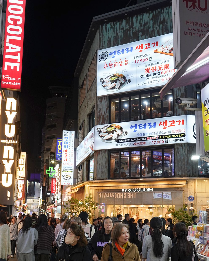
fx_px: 278
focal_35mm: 36
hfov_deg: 41.1
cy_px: 174
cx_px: 103
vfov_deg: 49.4
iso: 800
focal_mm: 24
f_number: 6.3
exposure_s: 1/100
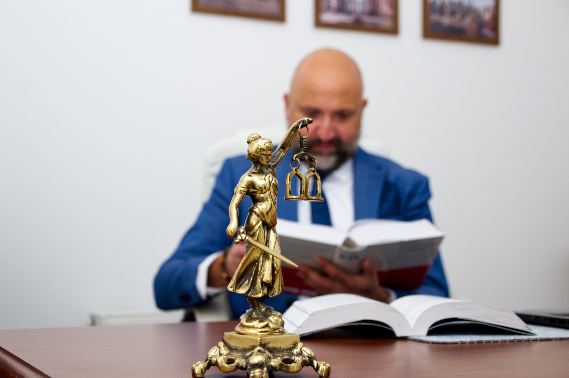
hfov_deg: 33.4
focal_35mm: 60
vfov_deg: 22.6
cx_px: 284
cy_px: 189
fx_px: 947
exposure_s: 1/125
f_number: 5
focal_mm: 40
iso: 100
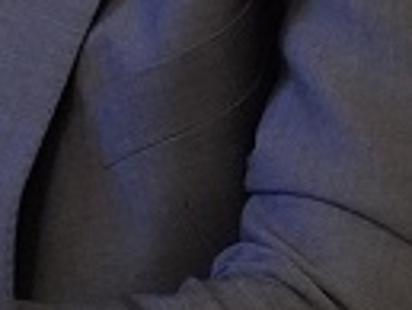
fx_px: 4563
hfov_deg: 5.1
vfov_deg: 3.9
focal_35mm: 383
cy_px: -300
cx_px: -355
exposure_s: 1/160
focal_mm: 38
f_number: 4
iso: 4000
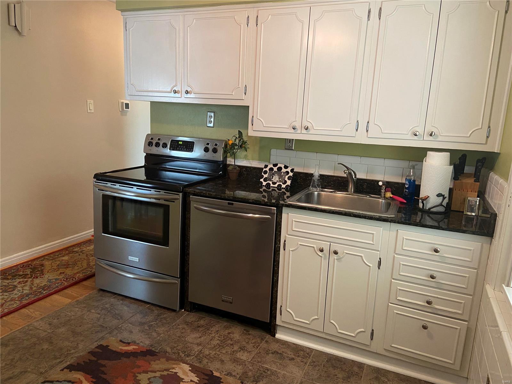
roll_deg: -2.3
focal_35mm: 26
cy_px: 192
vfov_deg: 53.1
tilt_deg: -9.9
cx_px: 256
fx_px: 385
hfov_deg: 67.3
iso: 200
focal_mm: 4.25
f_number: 1.8
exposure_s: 1/60
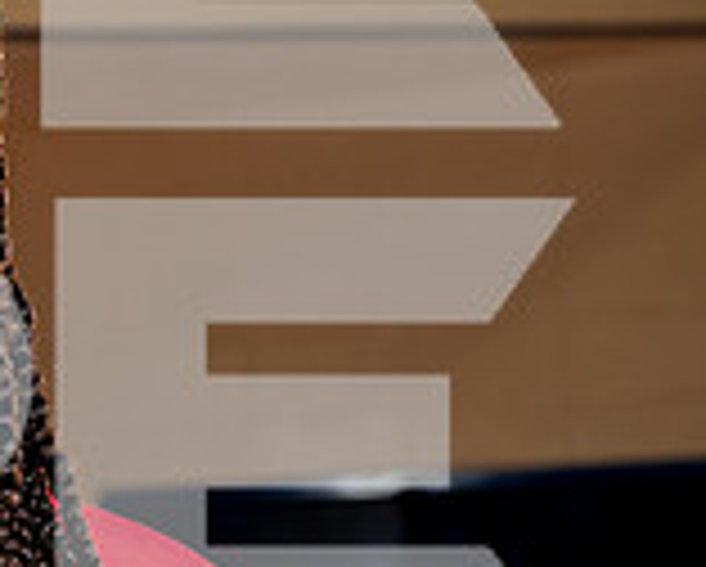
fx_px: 4059
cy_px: 439
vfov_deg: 8.0
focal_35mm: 194
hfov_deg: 9.5
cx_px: -571
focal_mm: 56
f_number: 5.6
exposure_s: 1/250
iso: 200
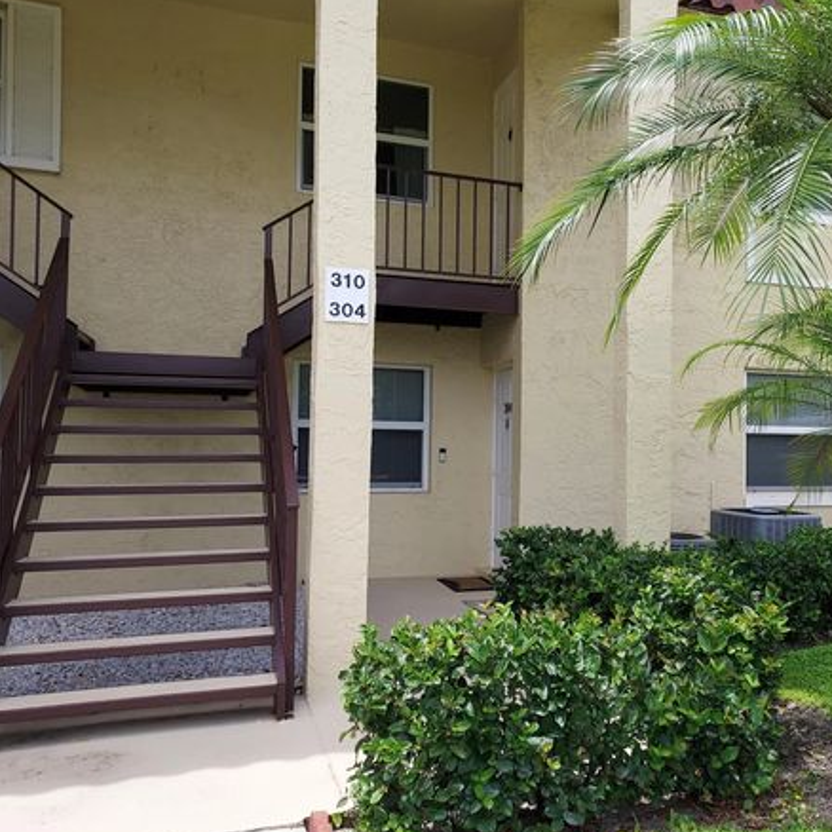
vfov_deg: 52.5
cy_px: 405
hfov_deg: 51.7
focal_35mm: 31
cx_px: 543
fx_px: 843
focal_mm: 4.6
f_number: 1.8
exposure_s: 1/427
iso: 40
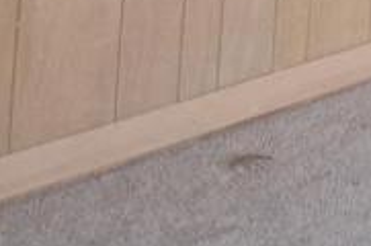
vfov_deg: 11.7
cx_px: 783
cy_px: -418
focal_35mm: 85
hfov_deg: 16.6
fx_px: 874
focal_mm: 10
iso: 400
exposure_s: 1/60
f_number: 4
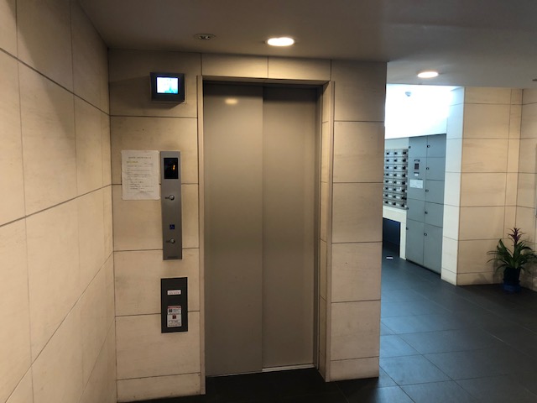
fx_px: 434
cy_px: 202
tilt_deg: -5.2
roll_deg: +0.5
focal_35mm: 28
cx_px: 268
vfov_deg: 49.7
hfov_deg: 63.4
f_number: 1.8
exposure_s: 1/13
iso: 100
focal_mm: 3.99
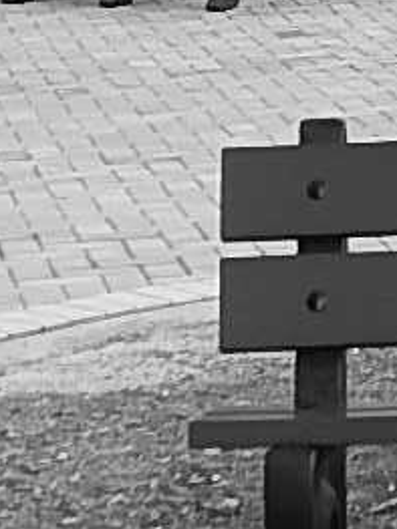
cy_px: -688
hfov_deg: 5.5
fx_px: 4010
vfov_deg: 7.2
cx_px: 943
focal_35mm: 262
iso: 125
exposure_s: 1/200
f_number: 3.6
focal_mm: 7.7
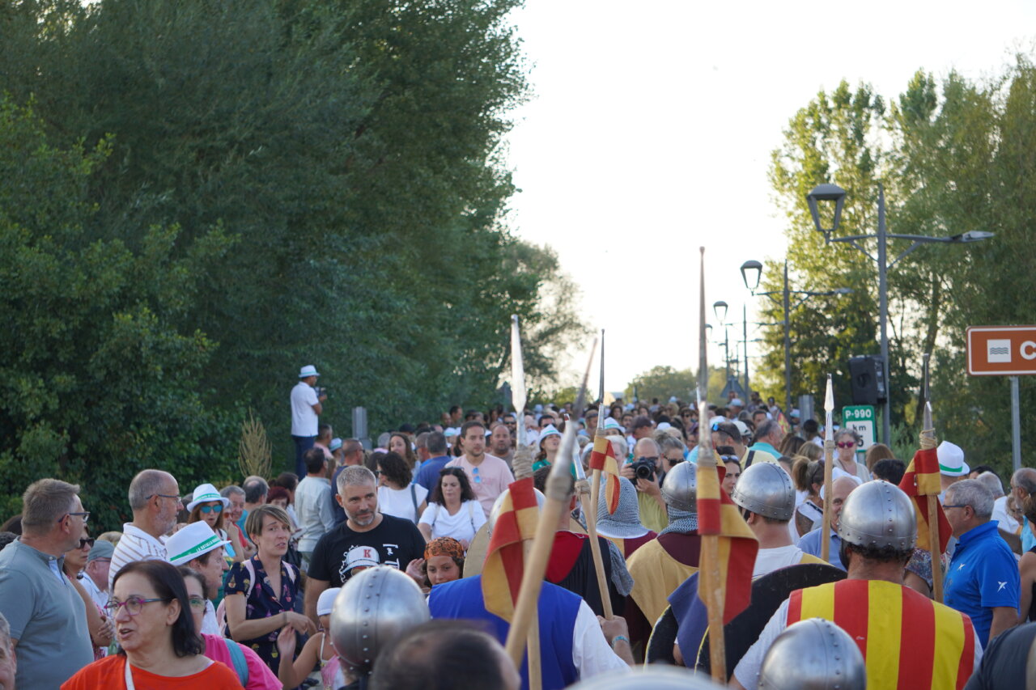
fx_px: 2374
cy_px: 345
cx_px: 518
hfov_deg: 24.6
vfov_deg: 16.5
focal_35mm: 82
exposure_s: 1/160
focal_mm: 55
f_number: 4.5
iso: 125
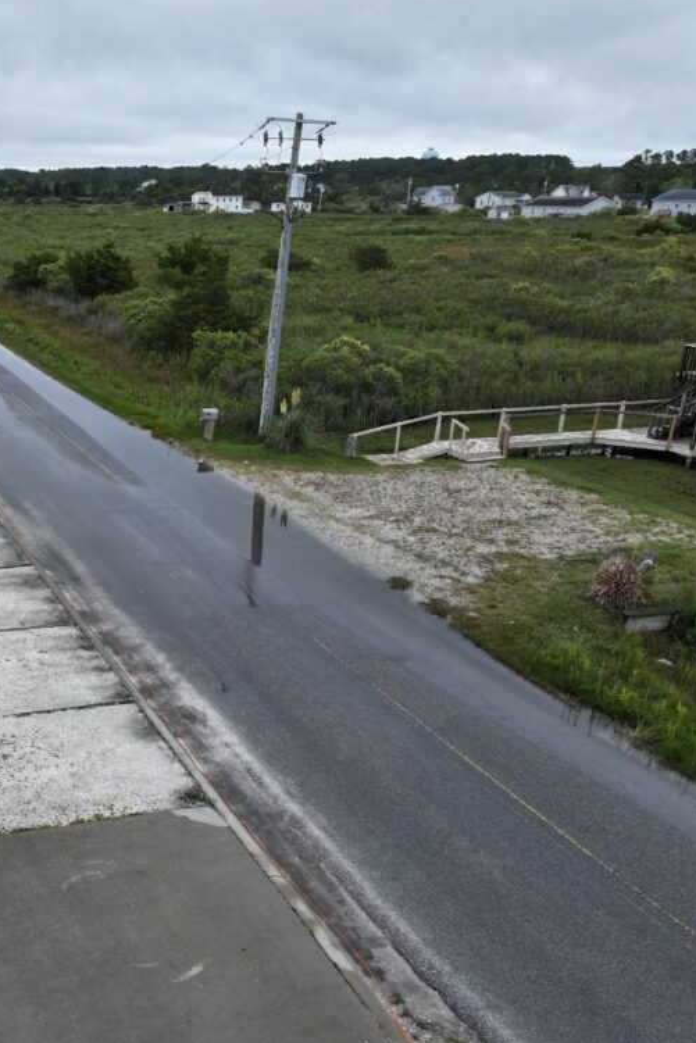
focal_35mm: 34
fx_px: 985
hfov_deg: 35.1
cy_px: 526
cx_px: -8
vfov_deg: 55.8
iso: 100
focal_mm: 12.29
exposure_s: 1/800
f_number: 2.8
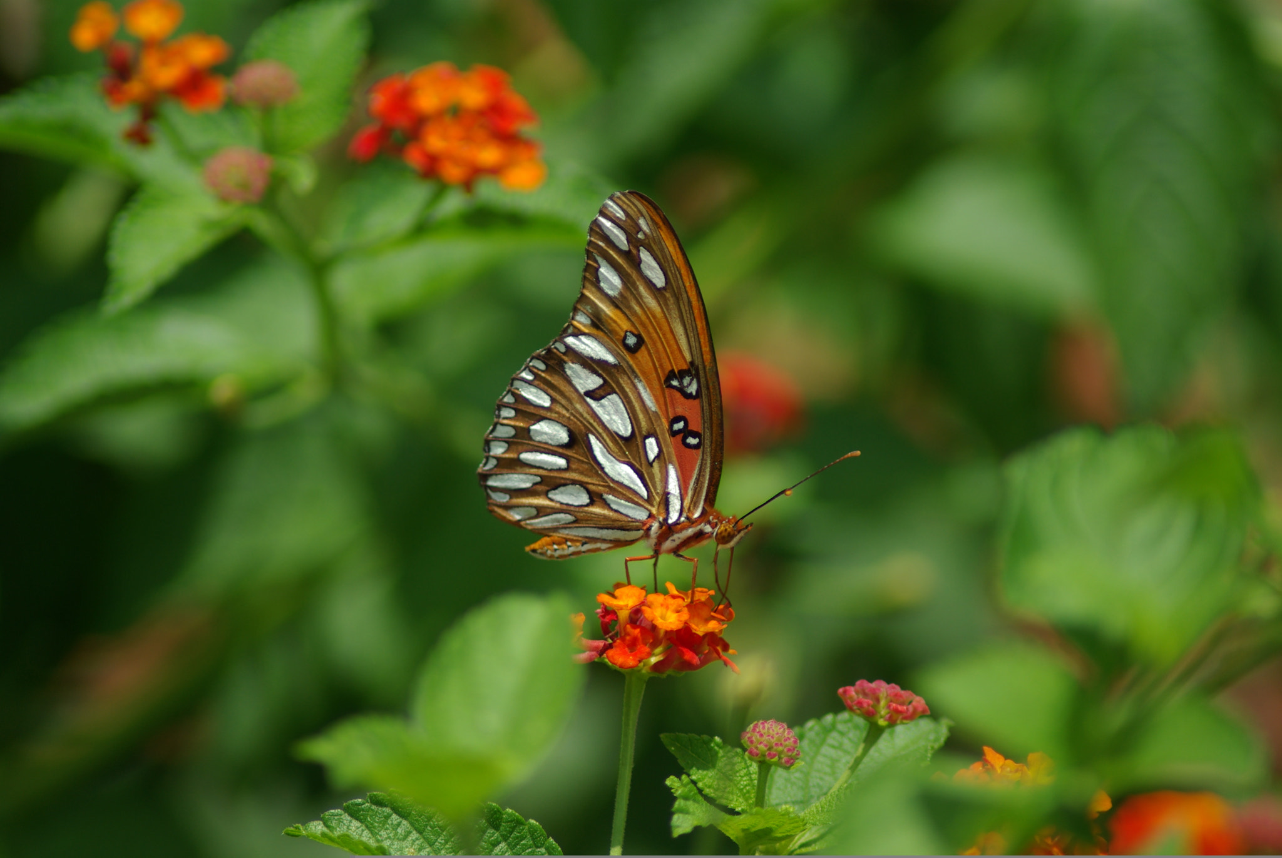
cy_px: 429
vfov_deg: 3.1
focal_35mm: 450
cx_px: 641
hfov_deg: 4.6
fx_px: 16044
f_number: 5.6
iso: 100
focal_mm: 300
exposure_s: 1/350
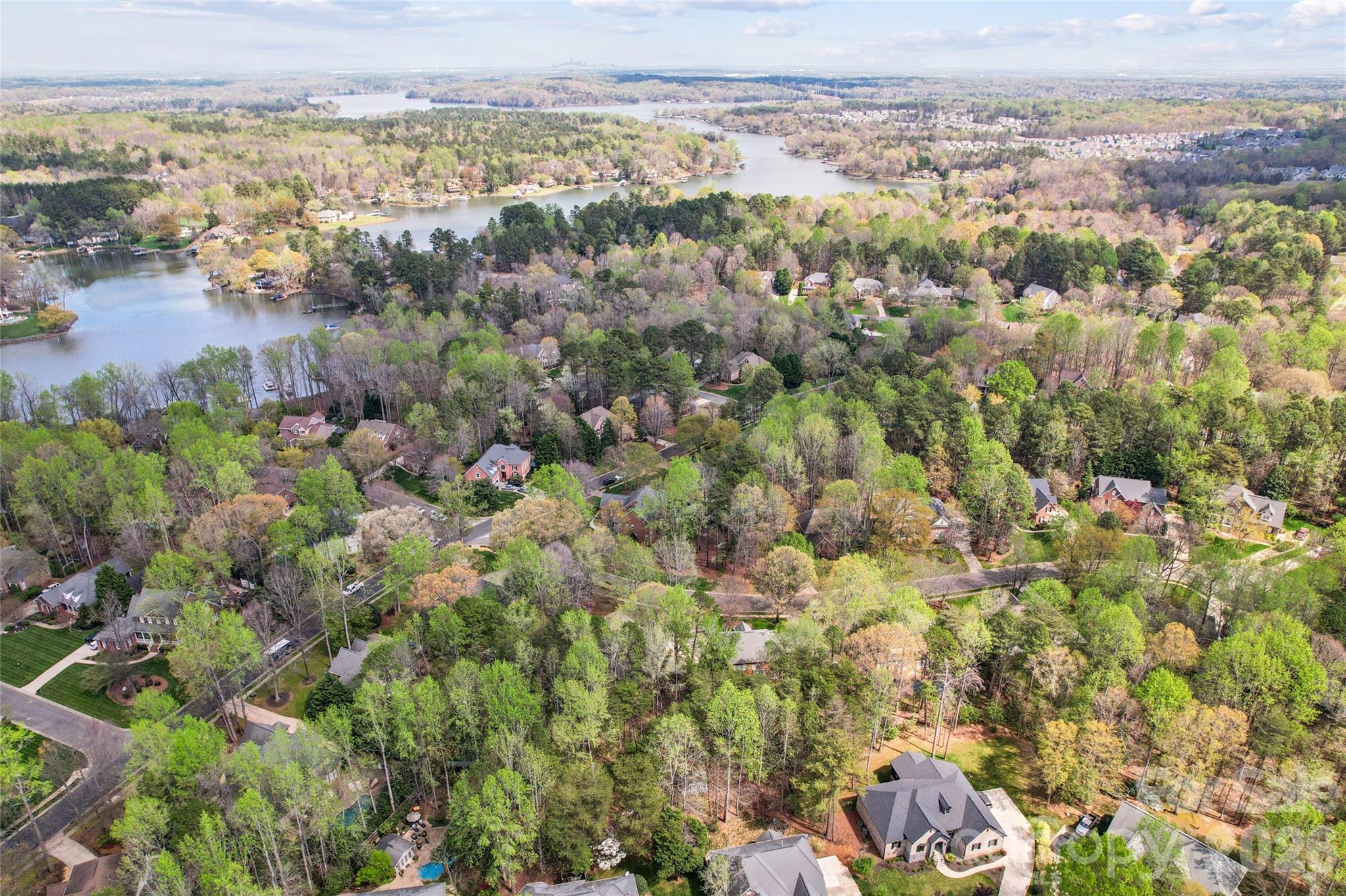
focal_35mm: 22
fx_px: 822
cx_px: 673
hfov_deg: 78.6
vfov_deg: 57.2
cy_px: 448
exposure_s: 1/80
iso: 140
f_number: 2.8
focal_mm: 8.4
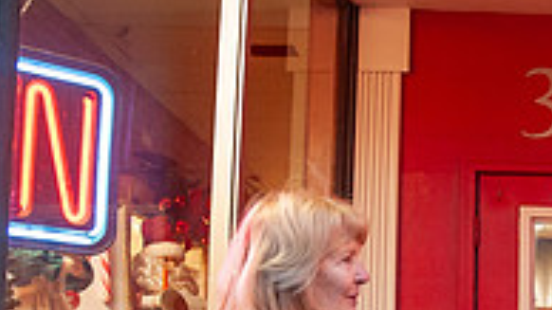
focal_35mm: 75
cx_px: 657
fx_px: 1097
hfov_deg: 25.4
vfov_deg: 15.7
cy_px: 319
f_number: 2.8
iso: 2000
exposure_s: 1/160
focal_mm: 24
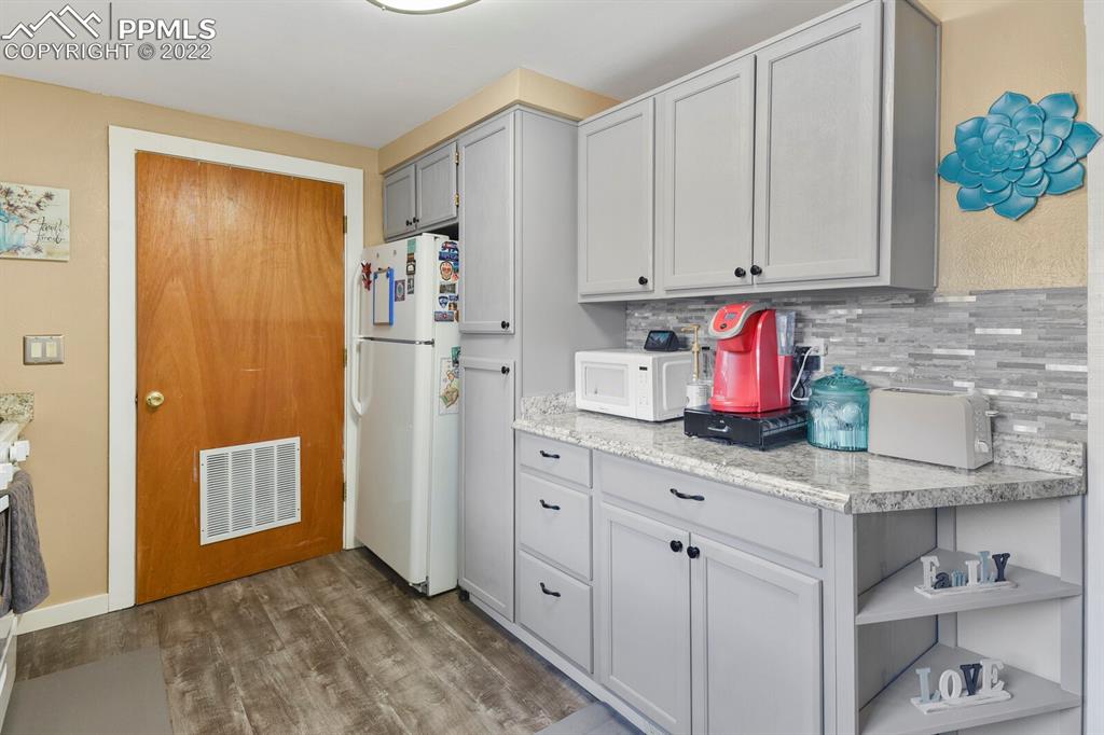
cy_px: 368
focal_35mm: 17
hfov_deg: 93.3
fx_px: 521
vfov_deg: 70.4
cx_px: 552
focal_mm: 17
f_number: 8
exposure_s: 1/8
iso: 250
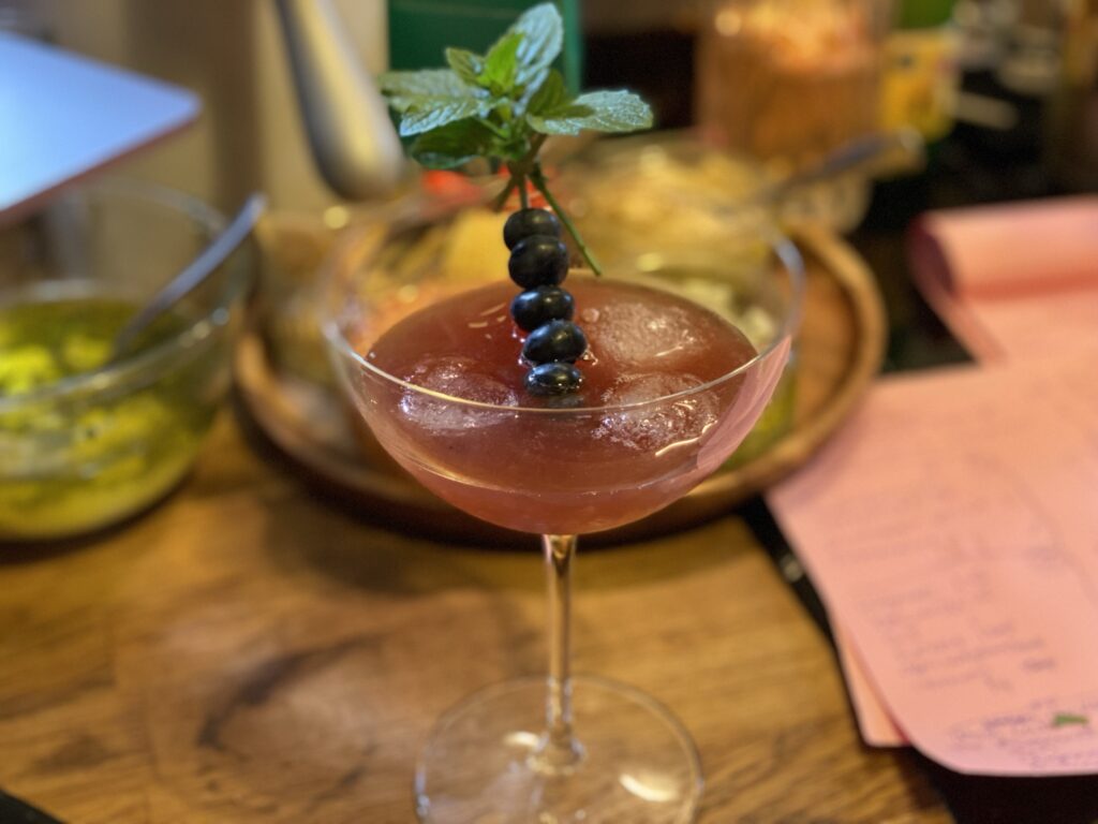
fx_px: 1649
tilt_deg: -34.0
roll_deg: +0.7
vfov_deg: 28.0
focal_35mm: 52
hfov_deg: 36.8
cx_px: 549
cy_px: 412
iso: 400
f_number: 2
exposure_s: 1/33
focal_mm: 6
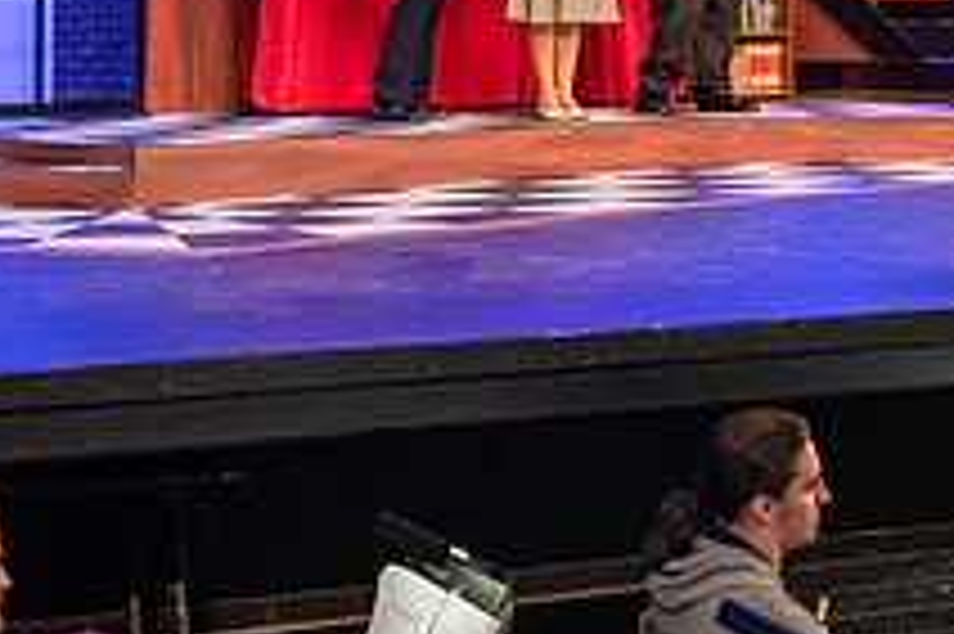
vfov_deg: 15.6
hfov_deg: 23.8
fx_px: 2251
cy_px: -61
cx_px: 634
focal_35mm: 85
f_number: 3.2
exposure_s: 1/200
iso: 2500
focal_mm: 31
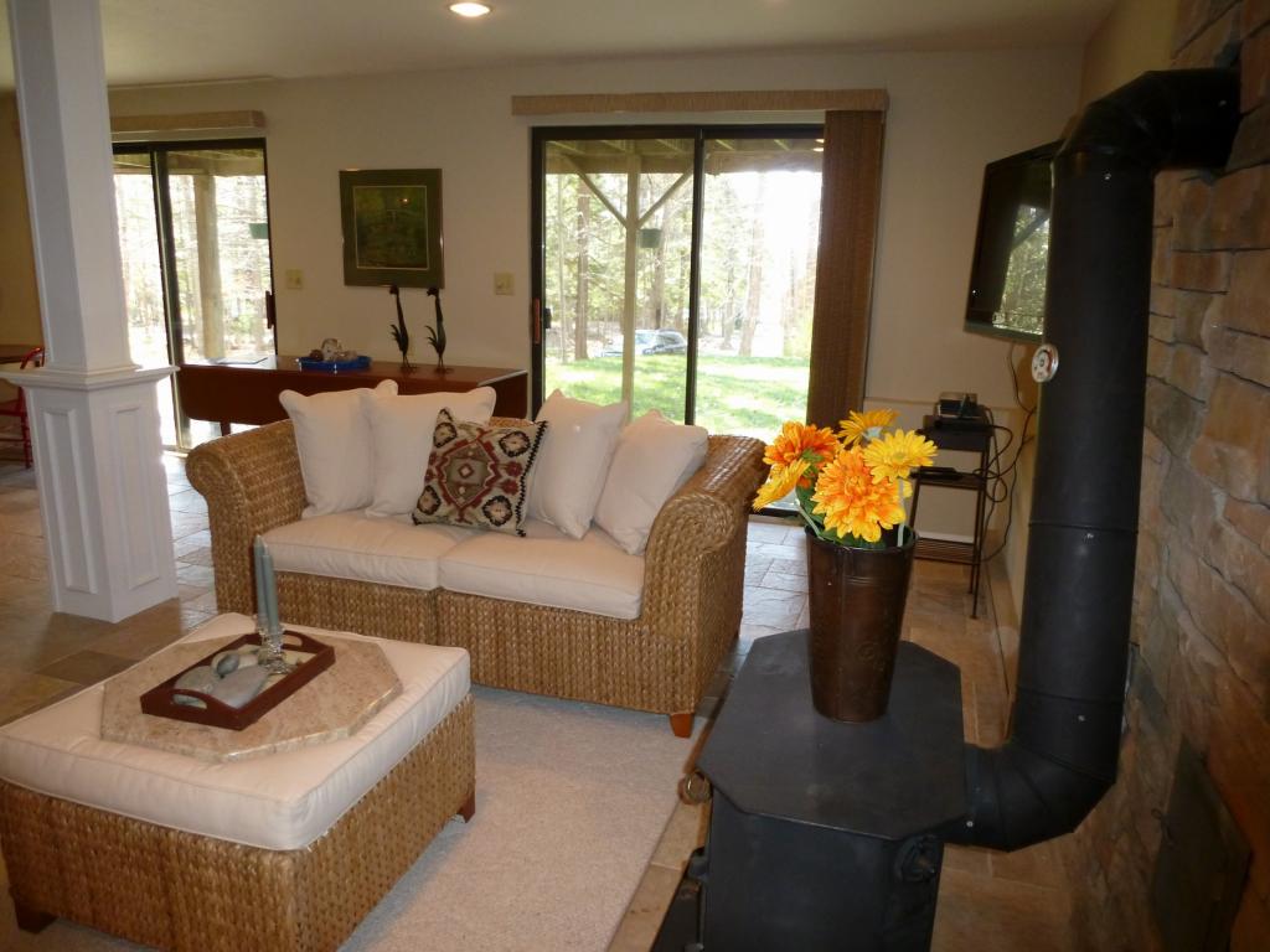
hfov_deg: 71.6
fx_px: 881
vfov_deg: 56.8
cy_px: 476
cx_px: 635
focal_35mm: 24
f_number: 3.3
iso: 320
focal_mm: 4.3
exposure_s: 1/60
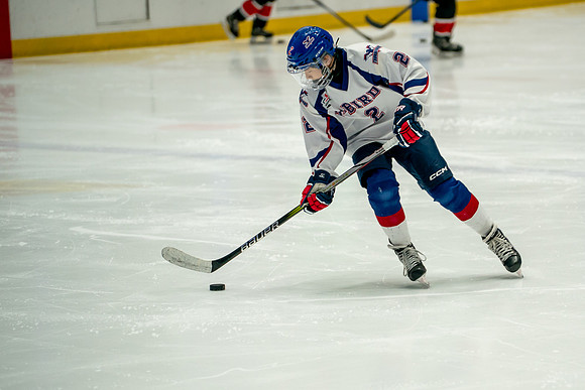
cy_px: 237
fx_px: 3939
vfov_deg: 5.7
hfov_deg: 8.5
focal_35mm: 242
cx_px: 414
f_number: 2.8
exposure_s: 1/800
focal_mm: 150
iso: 1600
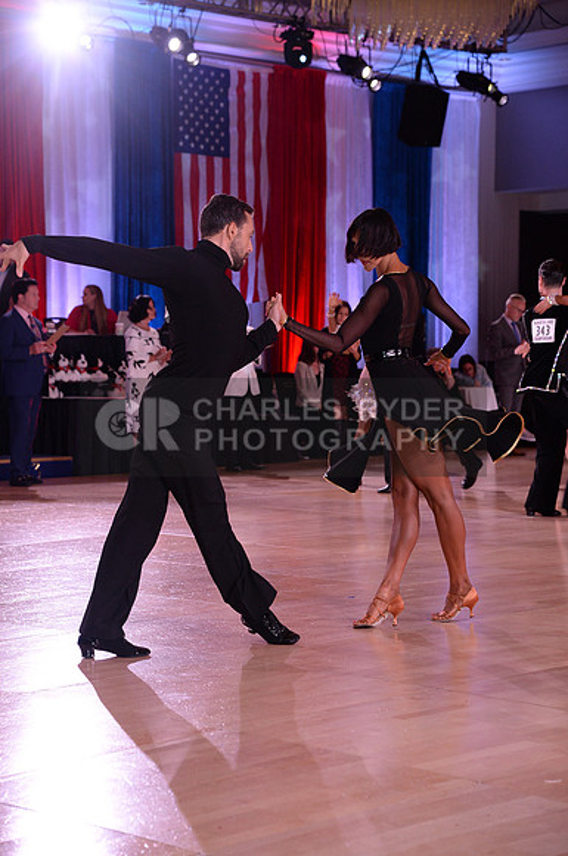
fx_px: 2018
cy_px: 428
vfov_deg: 23.9
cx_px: 284
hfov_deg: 16.0
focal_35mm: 85
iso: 2000
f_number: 5.6
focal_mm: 85
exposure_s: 1/250
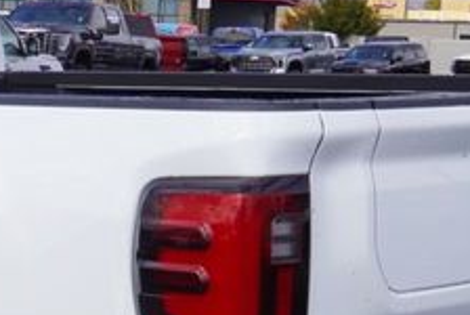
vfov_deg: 9.8
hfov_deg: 14.3
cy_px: 422
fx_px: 1791
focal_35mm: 137
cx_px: -166
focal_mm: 20
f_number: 10
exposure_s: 1/160
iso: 100
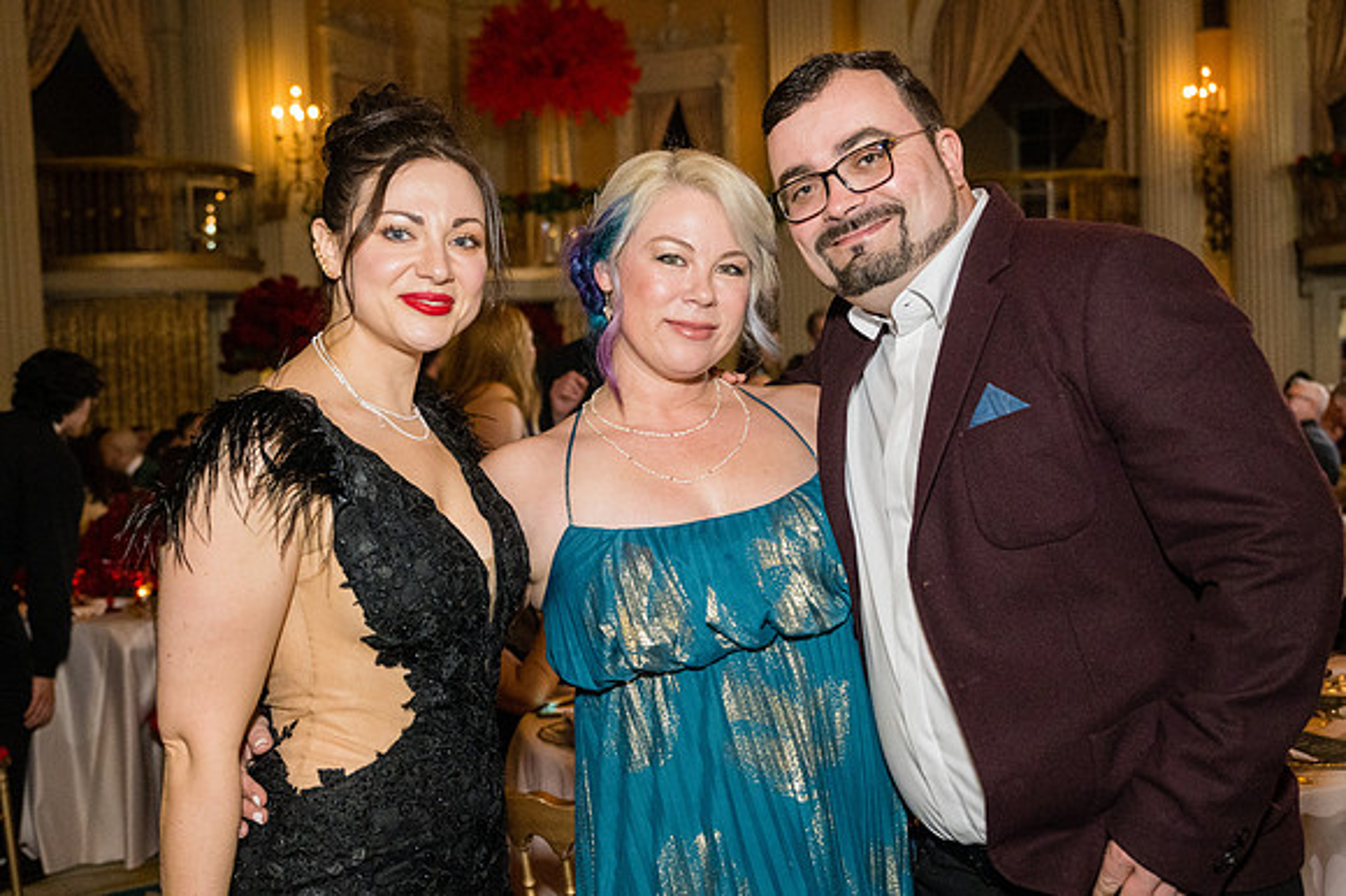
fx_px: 1756
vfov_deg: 28.6
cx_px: 673
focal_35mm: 47
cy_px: 448
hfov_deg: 41.9
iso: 2000
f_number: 3.2
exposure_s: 1/160
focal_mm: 31.5
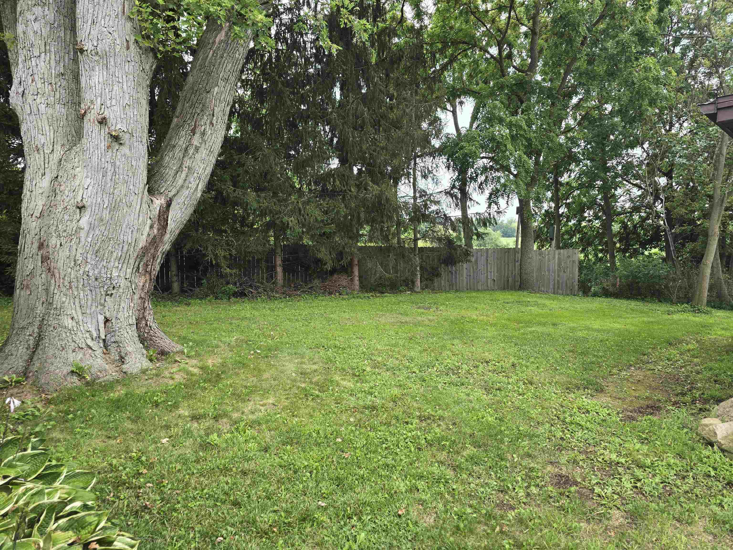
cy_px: 275
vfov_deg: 58.9
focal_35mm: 23
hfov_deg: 73.9
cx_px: 366
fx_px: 487
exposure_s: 1/180
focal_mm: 6.3
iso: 40
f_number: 1.7
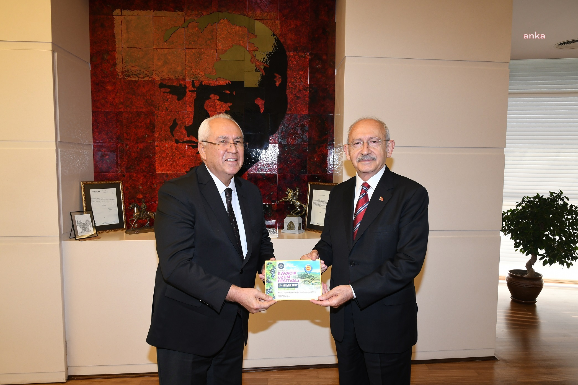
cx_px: 289
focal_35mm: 24
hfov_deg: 73.7
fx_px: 385
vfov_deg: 53.1
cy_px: 192
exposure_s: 1/100
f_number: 6.3
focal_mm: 16
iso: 640
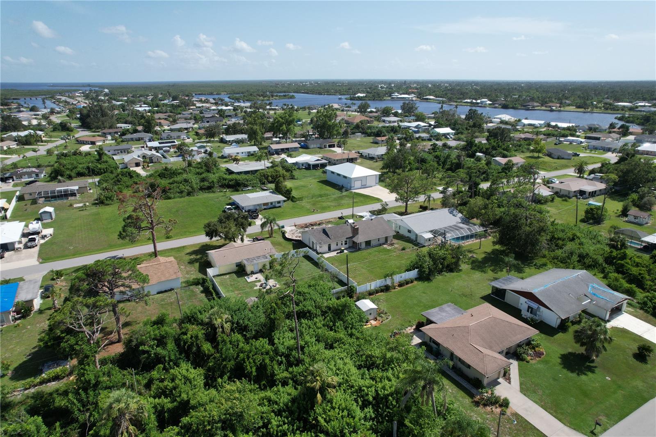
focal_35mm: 22
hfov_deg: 78.6
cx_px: 328
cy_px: 218
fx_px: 401
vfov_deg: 57.2
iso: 120
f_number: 2.8
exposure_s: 1/2500
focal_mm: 8.38
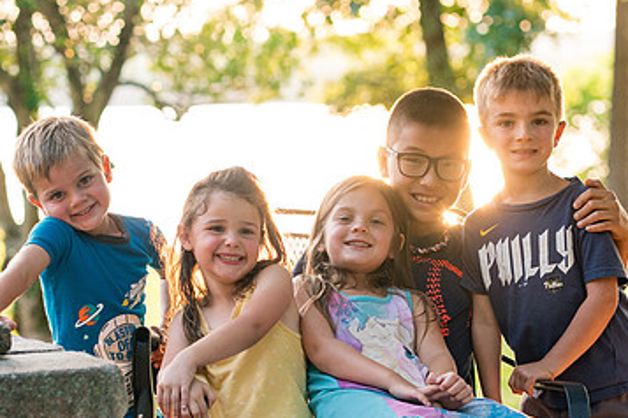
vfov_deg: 9.9
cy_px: 317
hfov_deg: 14.9
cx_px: 299
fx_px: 2407
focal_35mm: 138
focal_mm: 85
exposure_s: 1/250
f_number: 3.5
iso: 1000
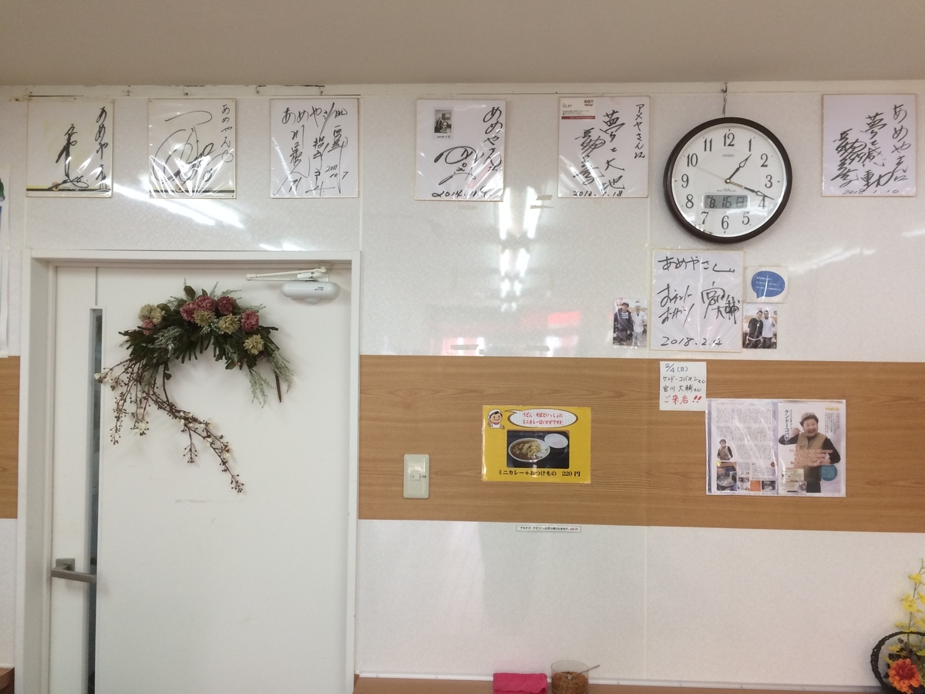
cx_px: 462
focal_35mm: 29
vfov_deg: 48.2
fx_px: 775
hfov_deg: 61.7
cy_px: 347
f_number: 2.2
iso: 32
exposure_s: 1/30
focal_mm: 4.15
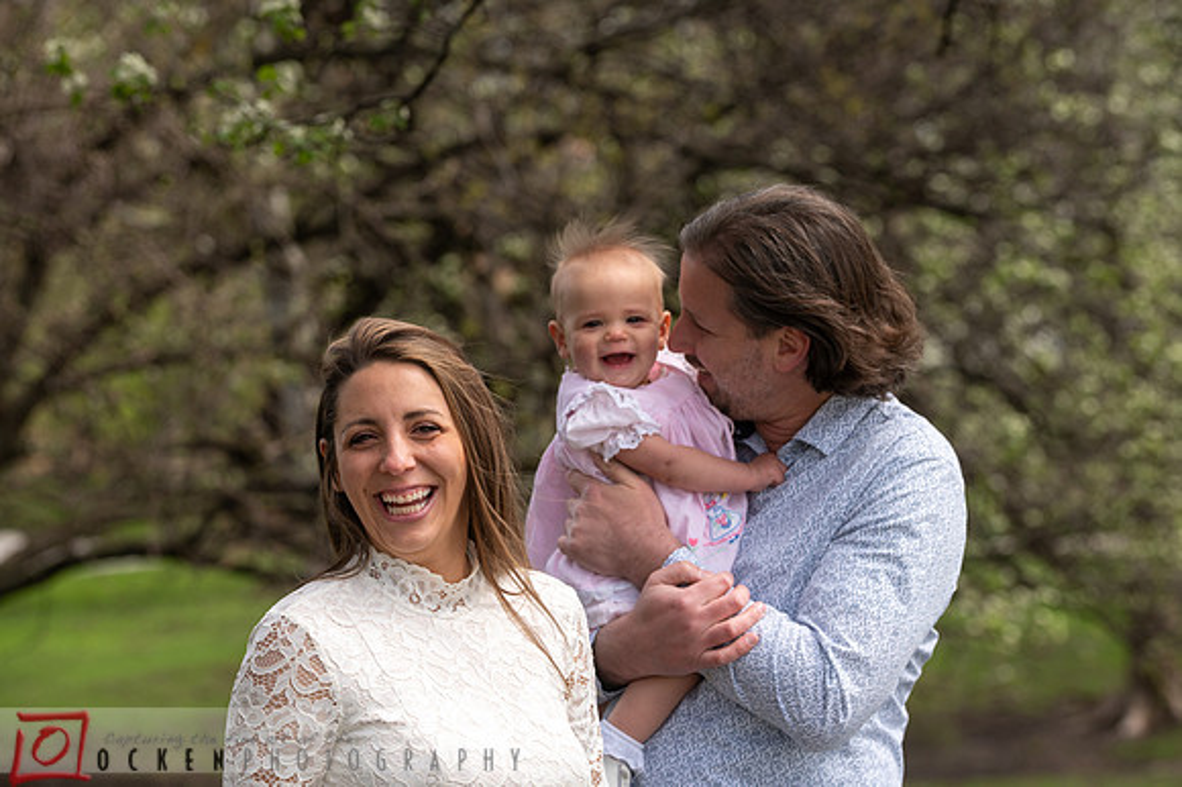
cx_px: 623
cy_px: 389
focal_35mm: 184
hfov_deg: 11.2
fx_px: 6049
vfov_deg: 7.4
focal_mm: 175
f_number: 6.3
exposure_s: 1/320
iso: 320
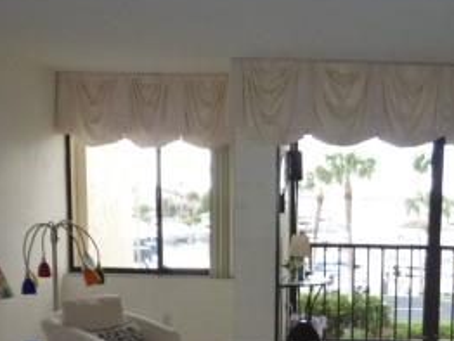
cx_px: 326
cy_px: 334
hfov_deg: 31.2
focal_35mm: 61
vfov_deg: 23.2
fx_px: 801
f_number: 3.3
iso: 125
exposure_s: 1/60
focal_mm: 4.1
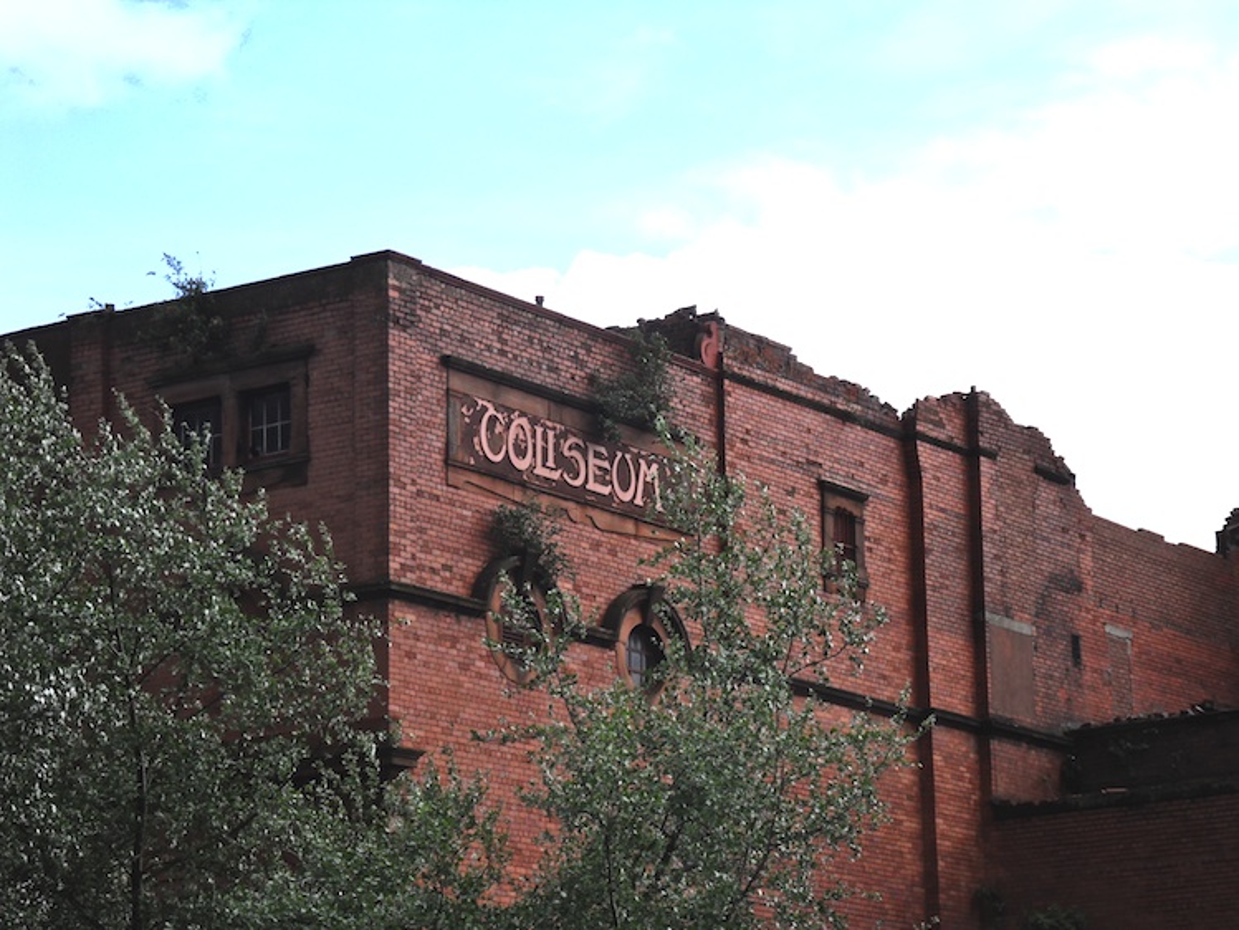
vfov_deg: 13.8
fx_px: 3830
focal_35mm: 107
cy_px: 465
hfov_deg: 18.4
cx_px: 620
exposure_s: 1/250
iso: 80
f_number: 5.6
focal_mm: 19.2
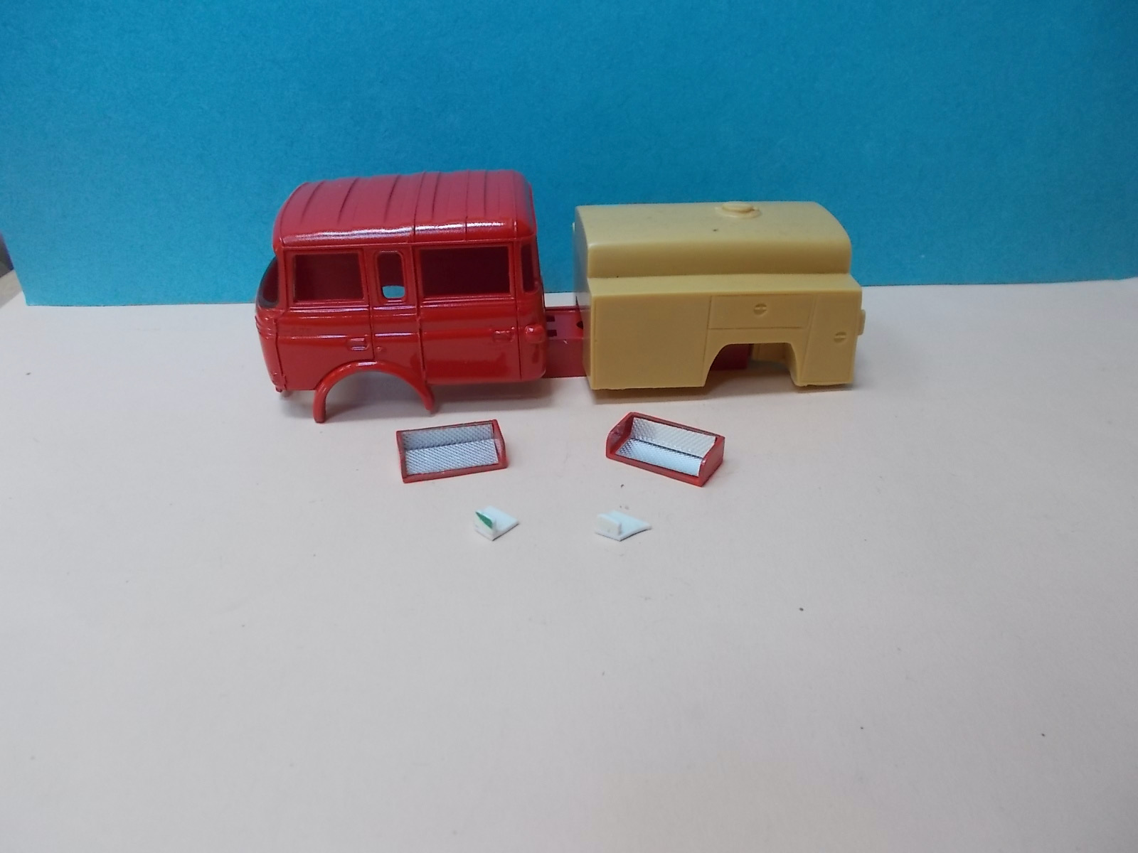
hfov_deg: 67.3
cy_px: 426
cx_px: 569
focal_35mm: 26
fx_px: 855
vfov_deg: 53.1
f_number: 3.2
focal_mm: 4.6
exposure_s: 1/25
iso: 200
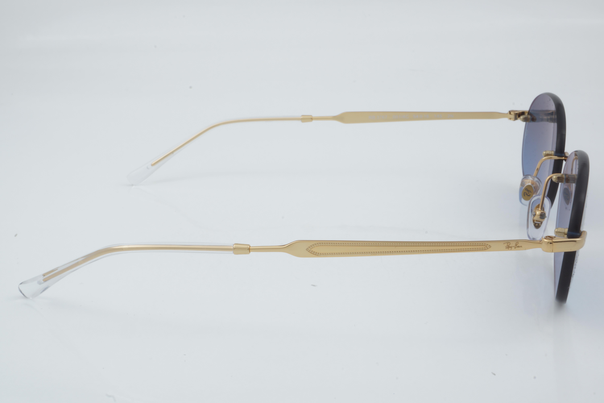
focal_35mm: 60
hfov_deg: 33.4
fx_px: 1007
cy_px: 202
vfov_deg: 22.6
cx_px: 302
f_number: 32
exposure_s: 1/3
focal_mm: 40
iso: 100
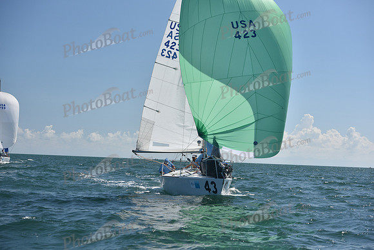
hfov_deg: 28.8
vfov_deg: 19.5
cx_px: 187
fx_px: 727
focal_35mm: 70
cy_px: 125
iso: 250
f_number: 5
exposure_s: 1/1250
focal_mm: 70
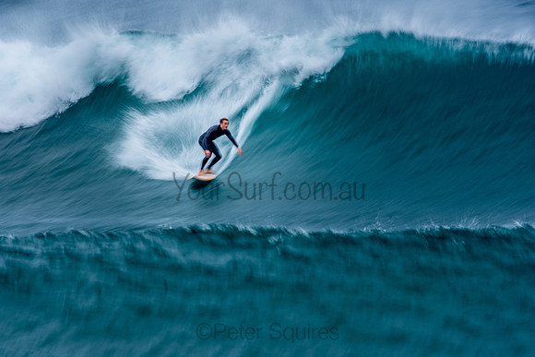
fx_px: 10702
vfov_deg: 1.9
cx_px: 268
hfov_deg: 2.9
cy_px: 178
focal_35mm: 720
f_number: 18
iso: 100
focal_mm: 480
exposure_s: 1/15
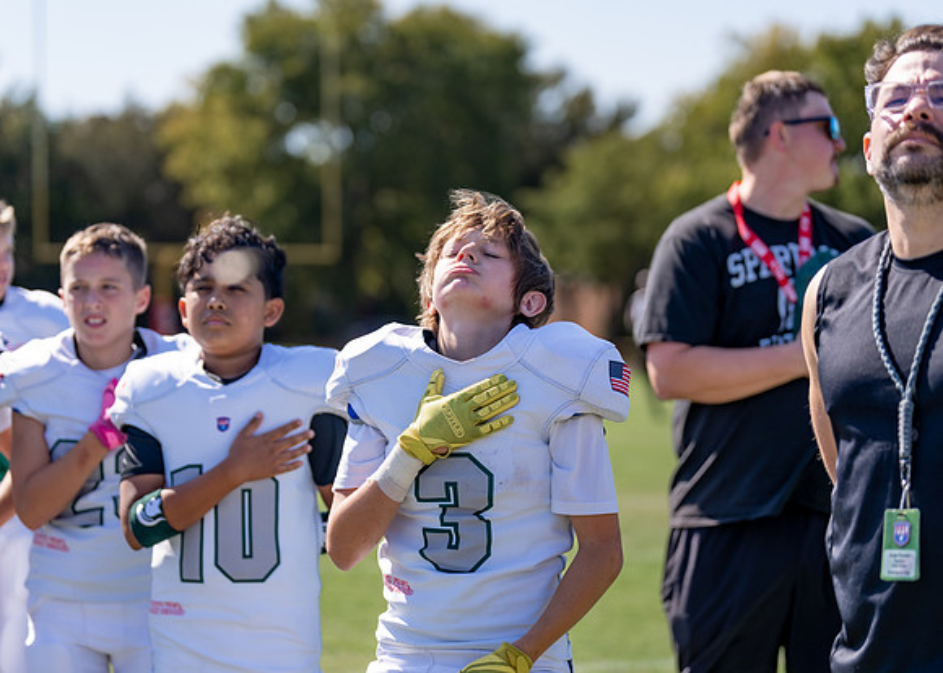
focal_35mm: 110
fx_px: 2940
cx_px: 449
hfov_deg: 18.2
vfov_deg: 13.1
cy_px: 331
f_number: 2.8
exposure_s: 1/1250
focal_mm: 100
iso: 100
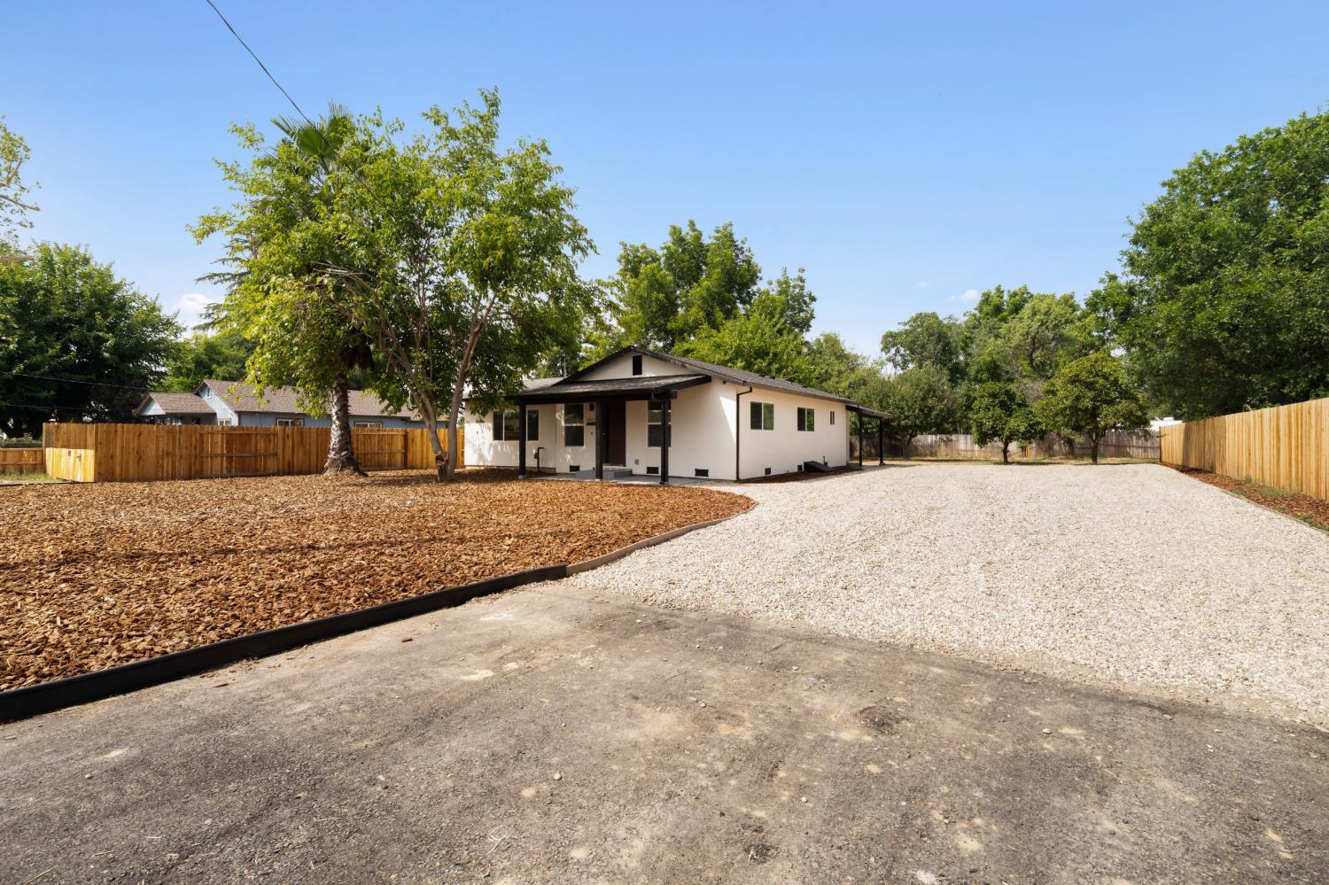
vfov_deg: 73.7
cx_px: 664
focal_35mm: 16
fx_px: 590
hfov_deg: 96.8
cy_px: 442
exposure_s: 1/15
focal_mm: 16
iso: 250
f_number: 7.1
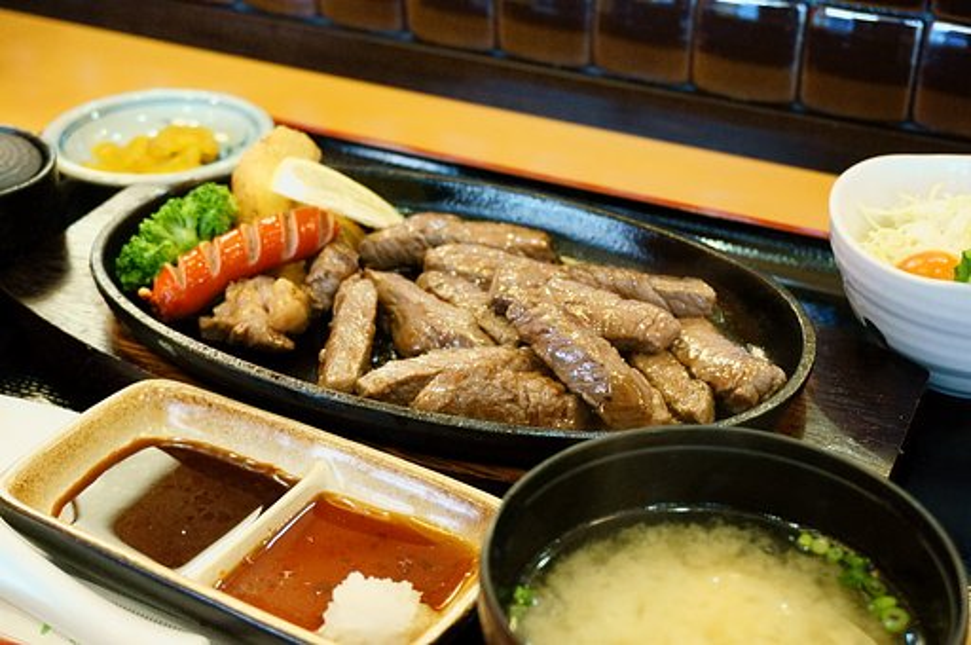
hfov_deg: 37.9
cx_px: 486
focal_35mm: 52
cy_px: 322
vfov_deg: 25.7
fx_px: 1414
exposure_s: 1/60
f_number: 5.6
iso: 3200
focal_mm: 35
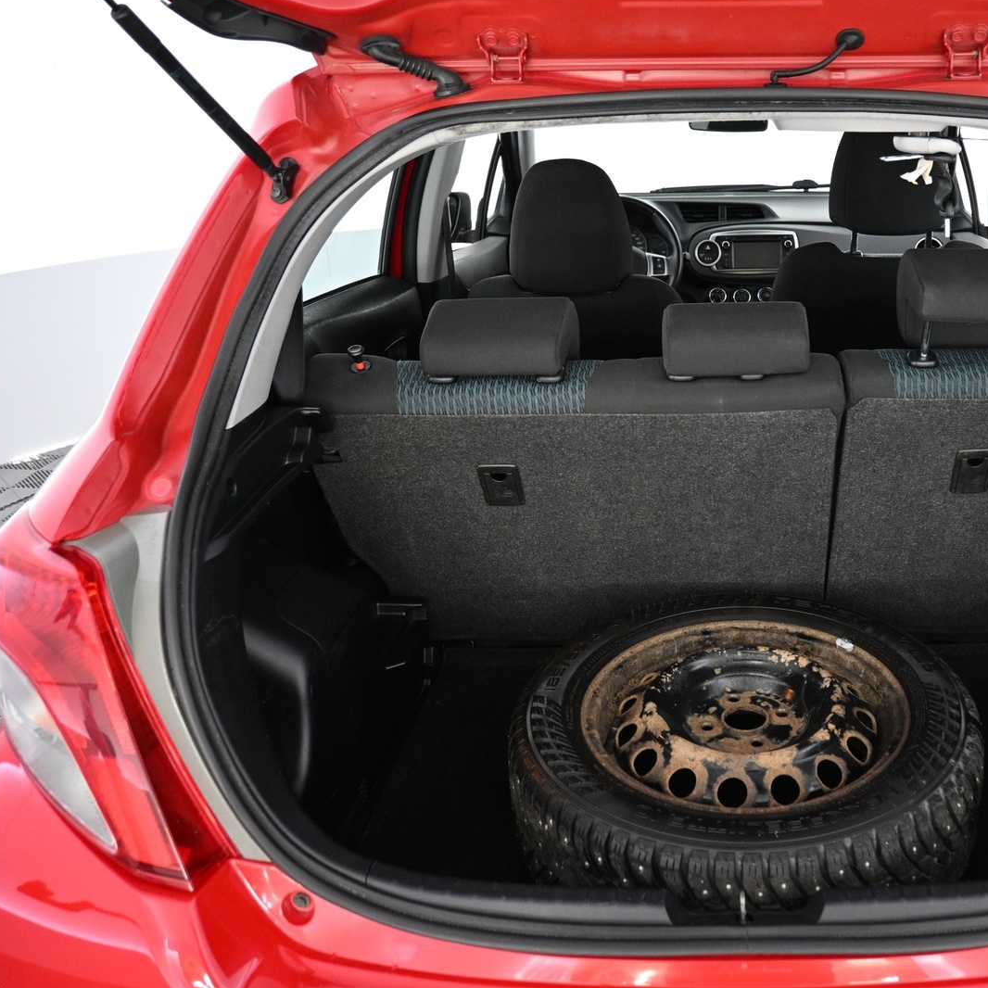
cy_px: 488
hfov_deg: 50.6
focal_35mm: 31
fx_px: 1001
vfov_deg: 52.5
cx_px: 728
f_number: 3.5
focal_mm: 16
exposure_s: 1/30
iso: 1600
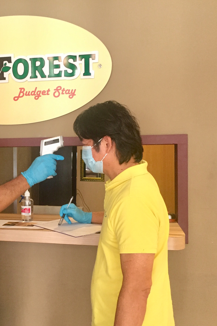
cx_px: 36
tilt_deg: -0.4
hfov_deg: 31.6
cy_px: 166
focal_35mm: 41
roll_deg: -0.8
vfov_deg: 47.4
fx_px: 371
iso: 250
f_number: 2.2
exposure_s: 1/33
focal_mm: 4.15
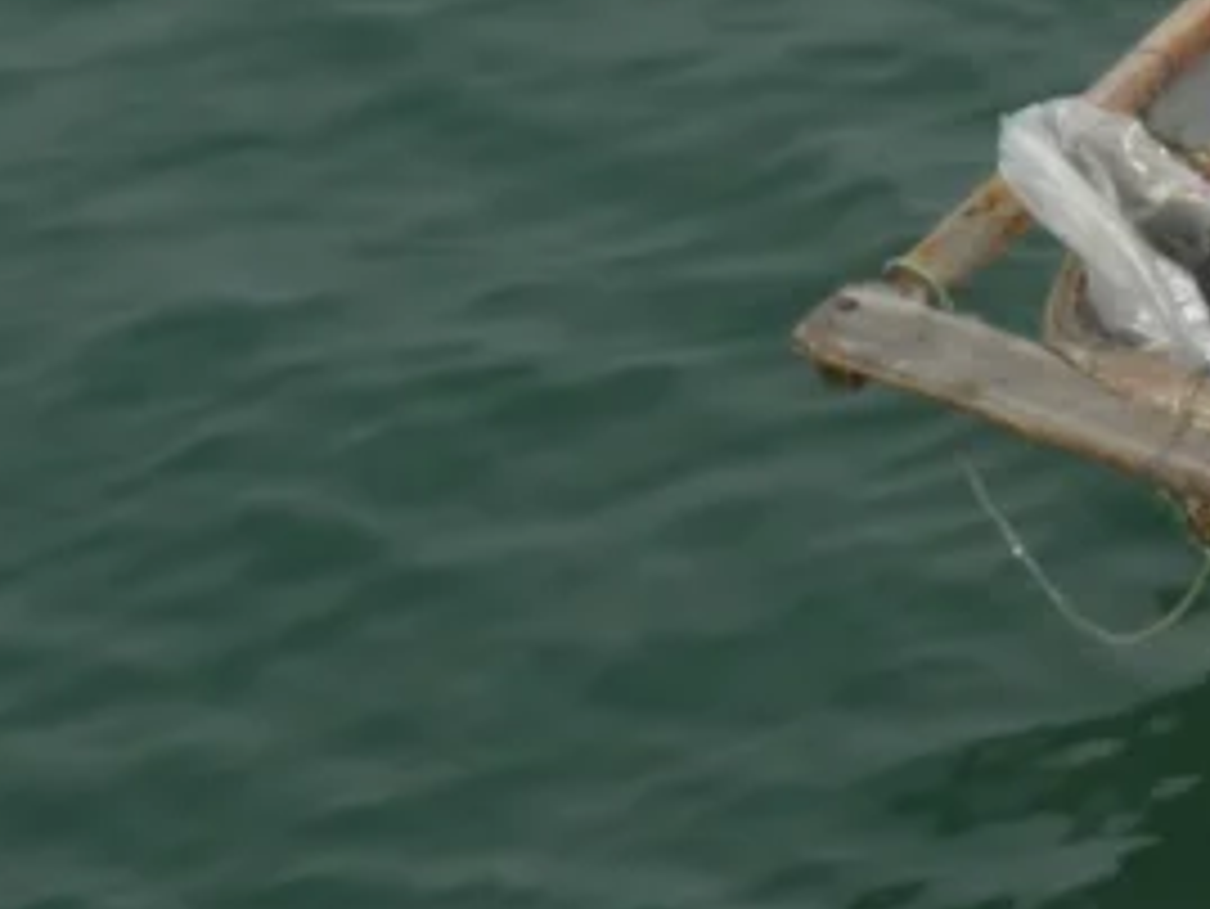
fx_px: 10456
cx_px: 2213
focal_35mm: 299
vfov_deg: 4.9
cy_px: -729
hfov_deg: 6.5
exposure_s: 1/228
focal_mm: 11.9
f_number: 6.3
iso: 64
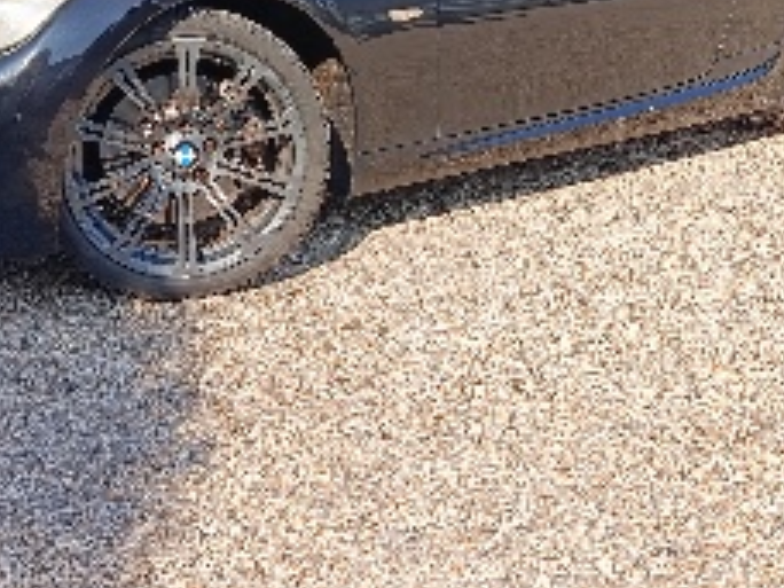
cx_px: 382
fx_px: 1155
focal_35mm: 51
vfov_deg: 27.7
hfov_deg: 37.5
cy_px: 76
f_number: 1.7
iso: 50
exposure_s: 1/298
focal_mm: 5.24
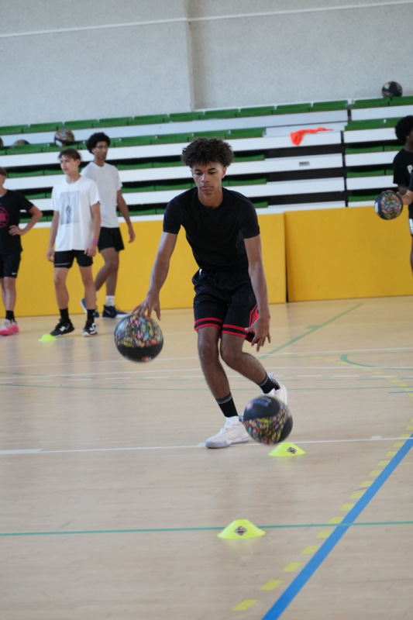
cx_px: 206
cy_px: 310
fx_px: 1937
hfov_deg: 12.2
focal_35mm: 112
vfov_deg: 18.2
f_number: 2.8
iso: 2000
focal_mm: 75
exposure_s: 1/400
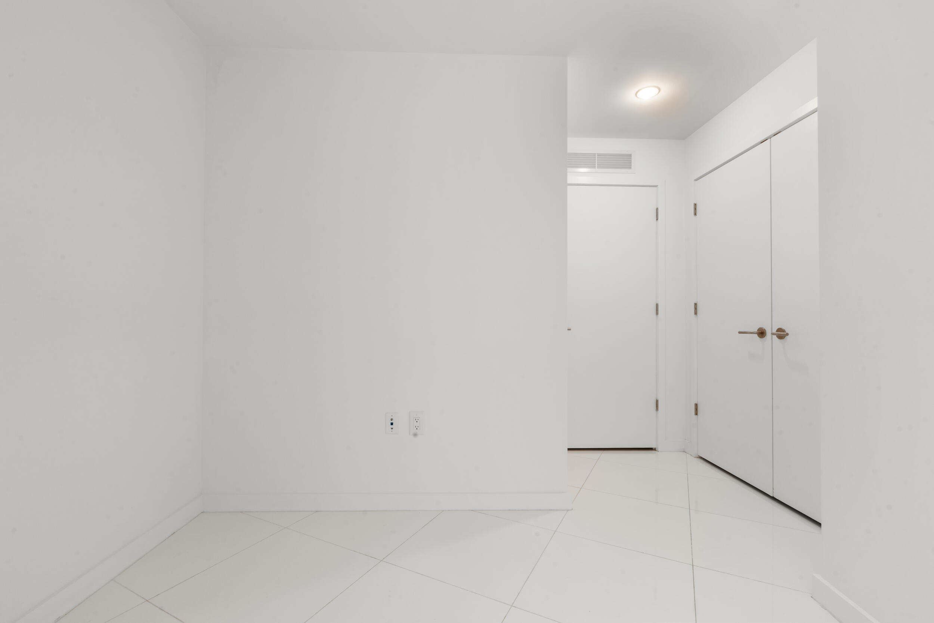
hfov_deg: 96.7
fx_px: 415
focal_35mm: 16
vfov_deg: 73.8
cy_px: 312
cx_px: 467
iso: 250
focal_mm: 16
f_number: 16
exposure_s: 1/1.25
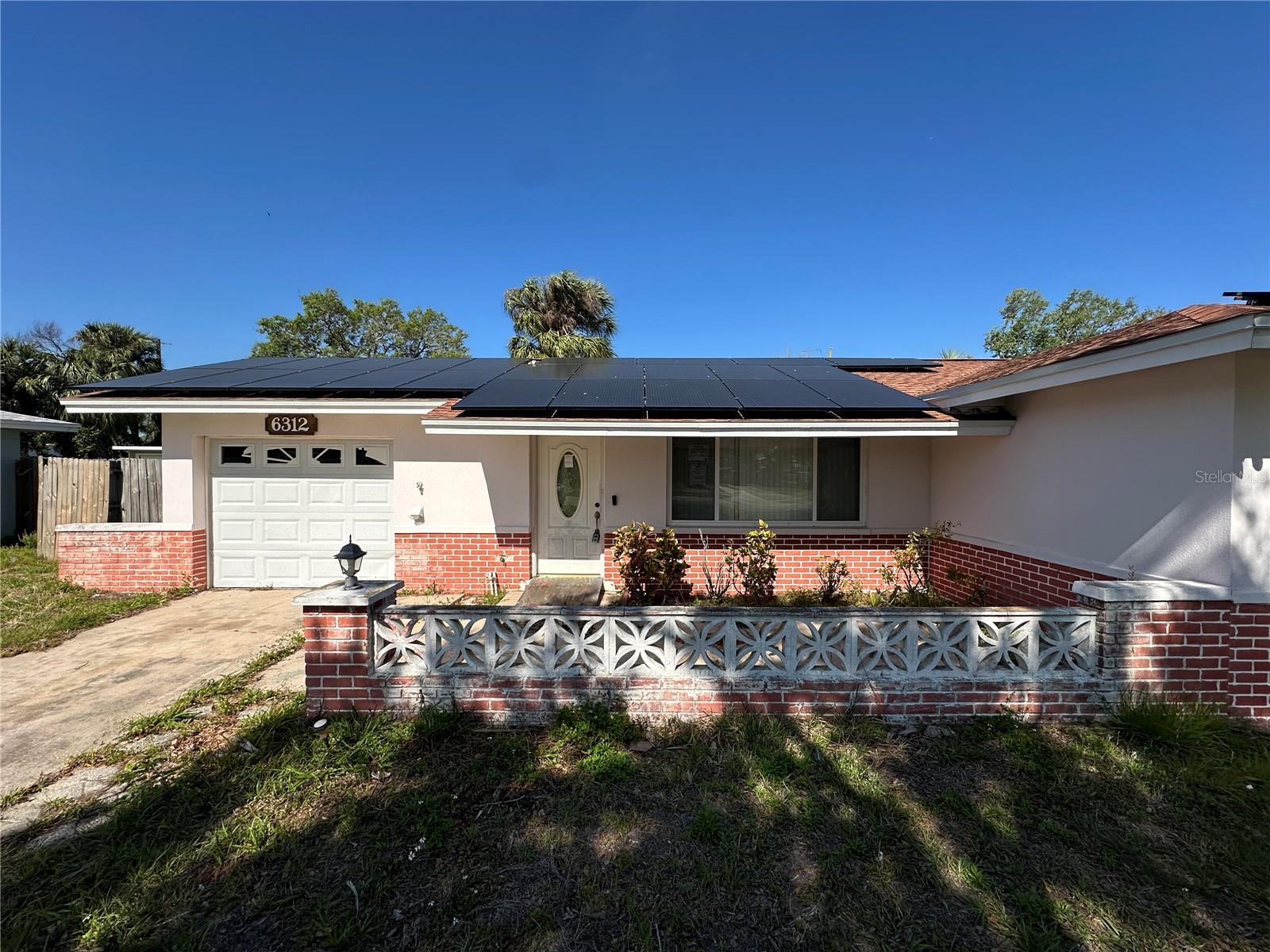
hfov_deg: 102.1
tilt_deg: -0.4
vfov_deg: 85.7
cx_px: 635
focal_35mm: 14
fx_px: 514
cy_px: 476
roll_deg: -0.6
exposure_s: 1/2212
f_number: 2.2
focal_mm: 2.22
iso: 50
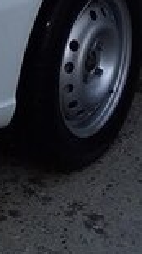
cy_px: -134
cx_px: -8
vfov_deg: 13.9
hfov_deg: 8.4
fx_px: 965
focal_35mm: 144
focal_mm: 3.3
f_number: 2.2
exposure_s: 1/260
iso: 40
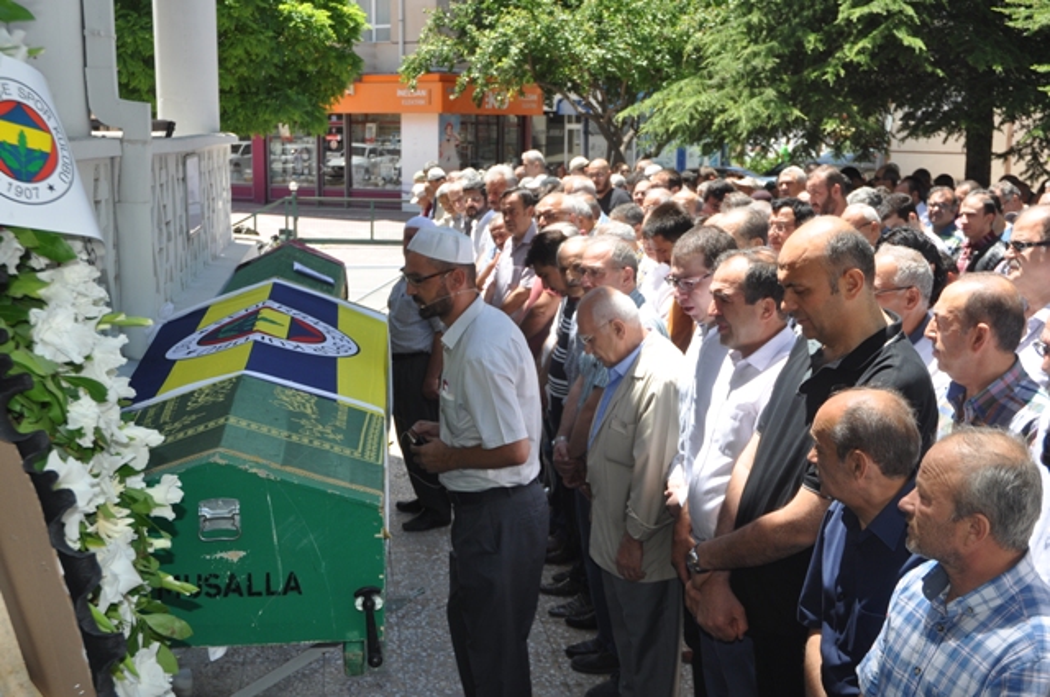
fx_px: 1267
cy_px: 348
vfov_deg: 30.8
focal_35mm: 44
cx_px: 525
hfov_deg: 45.0
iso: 200
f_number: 6.3
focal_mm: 29
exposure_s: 1/200
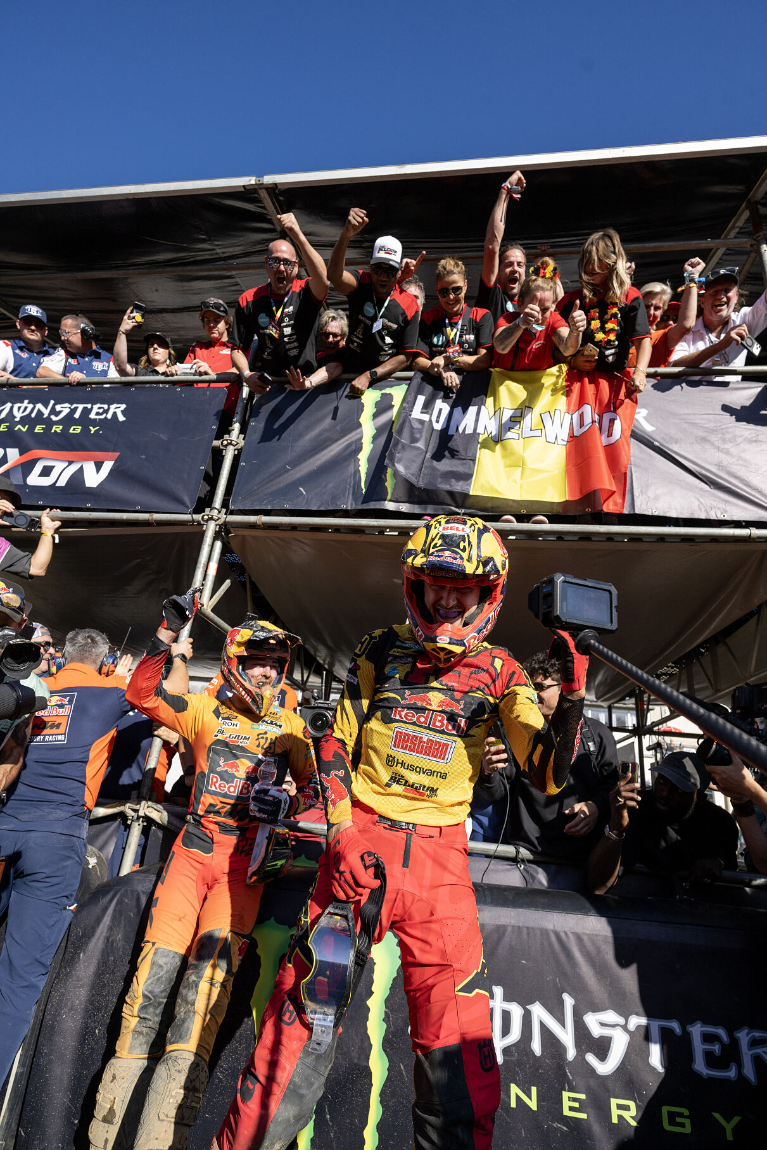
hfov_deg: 70.4
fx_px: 543
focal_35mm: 17
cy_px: 575
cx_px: 384
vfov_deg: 93.3
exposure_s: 1/1600
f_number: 5
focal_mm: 17
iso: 400
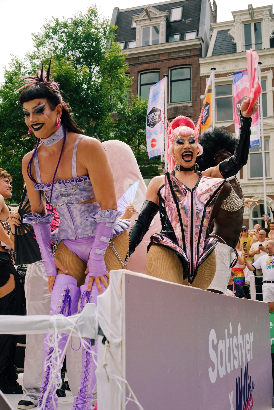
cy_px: 205
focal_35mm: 41
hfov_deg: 32.6
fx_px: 468
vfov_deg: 47.4
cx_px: 137
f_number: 3.6
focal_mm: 27
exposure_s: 1/800
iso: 160
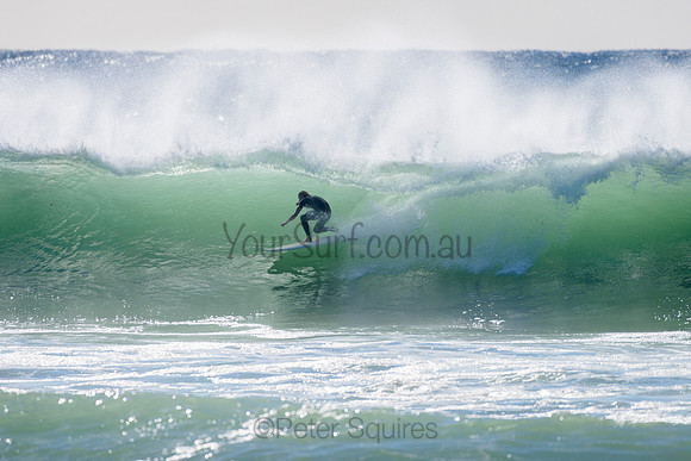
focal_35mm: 511
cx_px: 350
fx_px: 9801
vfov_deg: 2.7
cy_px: 231
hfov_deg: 4.0
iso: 160
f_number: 5.6
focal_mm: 500
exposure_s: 1/2000
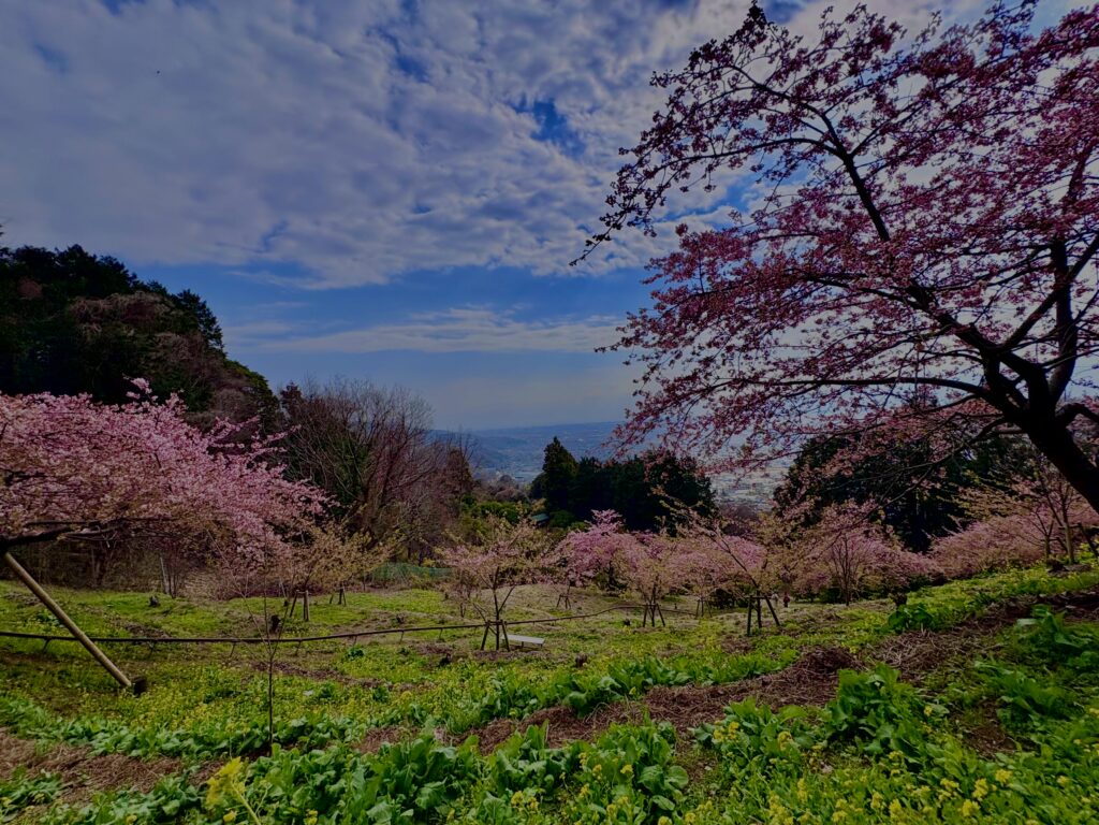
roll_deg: +4.1
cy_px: 412
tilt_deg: +0.5
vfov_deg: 85.7
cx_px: 550
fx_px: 444
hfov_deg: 102.1
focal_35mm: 14
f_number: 2.2
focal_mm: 2.22
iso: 50
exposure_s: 1/6135
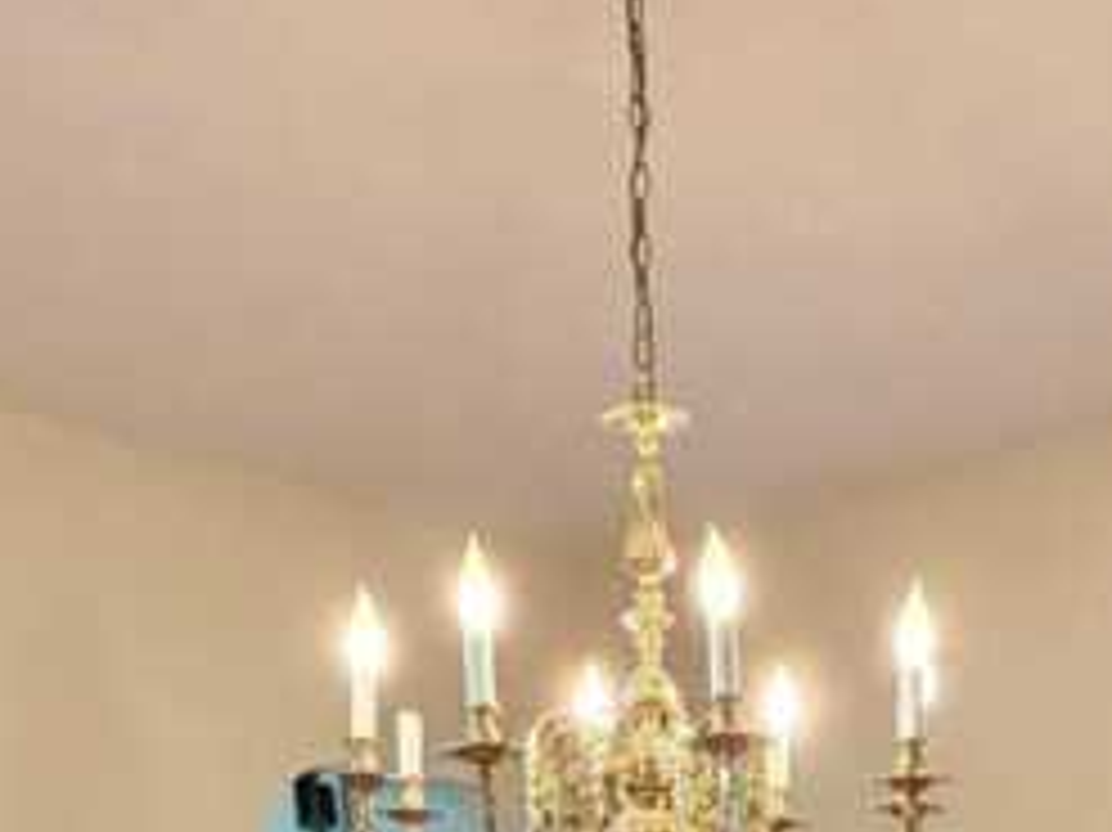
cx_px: 819
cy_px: 1421
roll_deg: +0.6
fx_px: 1862
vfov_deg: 19.8
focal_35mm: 58
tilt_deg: -11.3
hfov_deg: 32.7
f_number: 2.2
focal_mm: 2.22
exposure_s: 1/60
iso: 200
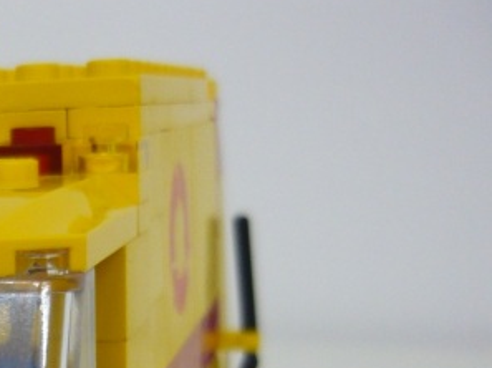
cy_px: 466
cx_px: -91
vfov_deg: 15.8
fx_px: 1263
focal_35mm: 89
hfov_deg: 20.7
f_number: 2.8
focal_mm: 5.5
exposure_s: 1/30
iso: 200
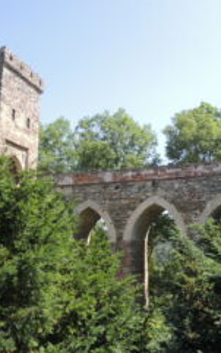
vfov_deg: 52.7
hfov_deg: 34.0
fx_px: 356
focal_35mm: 37
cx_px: 157
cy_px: 182
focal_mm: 4.3
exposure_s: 1/500
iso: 100
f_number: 2.8
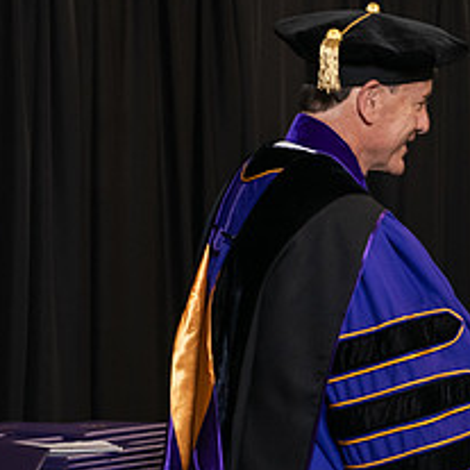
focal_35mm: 148
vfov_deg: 11.8
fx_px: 2273
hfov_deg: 11.5
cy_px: 335
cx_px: 606
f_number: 5
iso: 1600
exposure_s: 1/125
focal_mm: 62
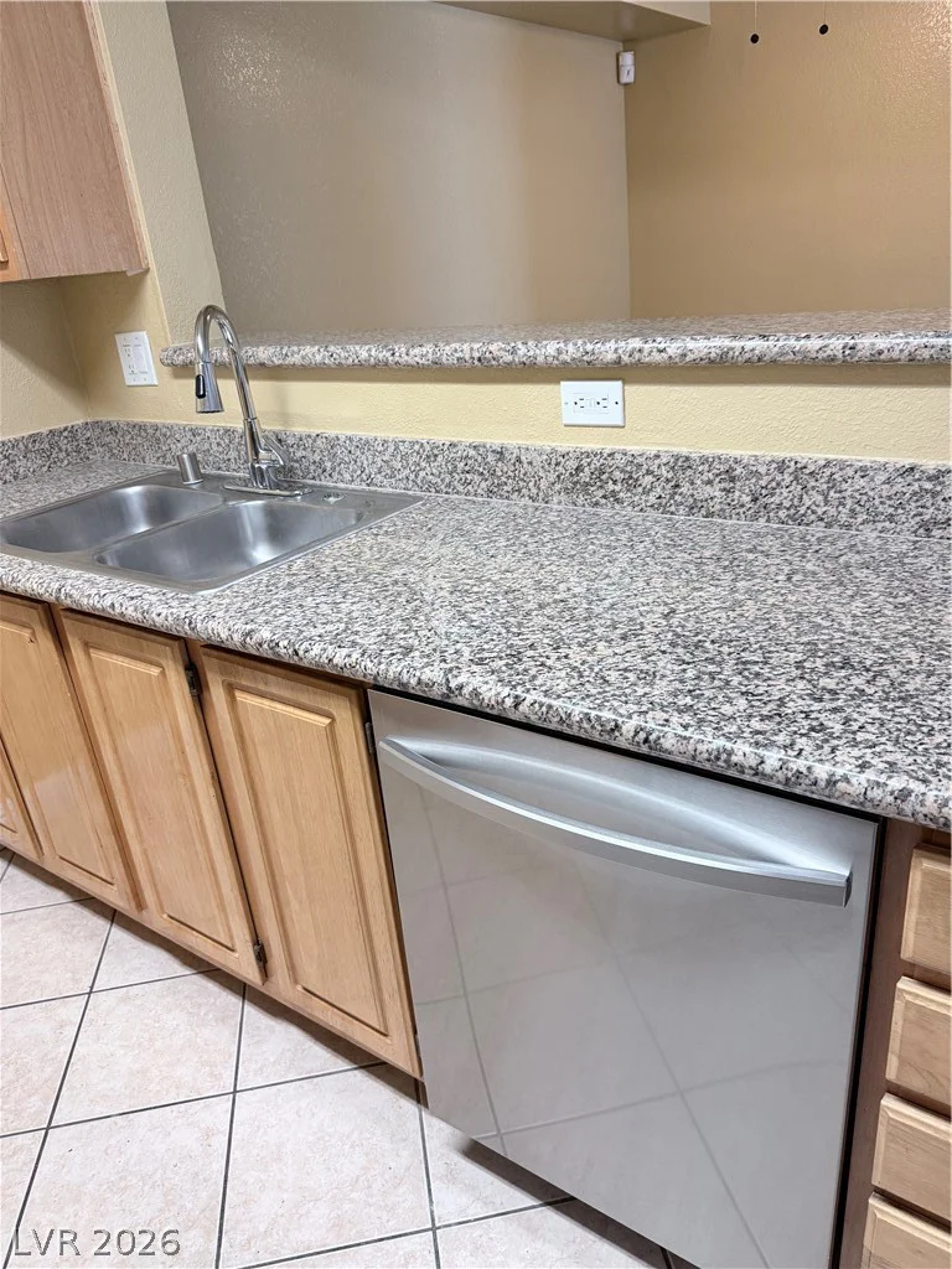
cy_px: 634
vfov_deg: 71.6
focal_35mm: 24
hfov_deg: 56.8
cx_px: 476
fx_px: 880
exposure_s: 1/60
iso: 200
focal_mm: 6.76
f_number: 1.78
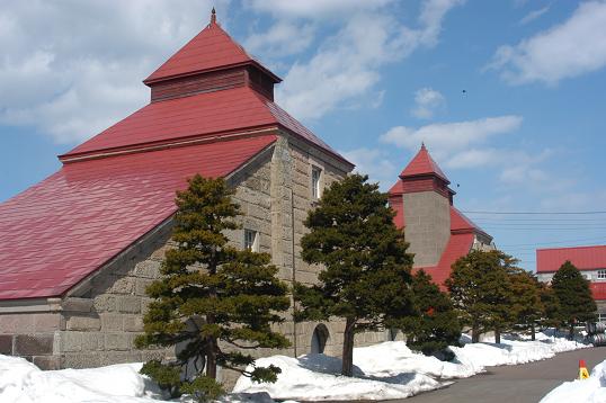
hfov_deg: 46.4
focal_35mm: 42
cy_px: 202
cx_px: 303
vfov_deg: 31.9
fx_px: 707
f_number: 9
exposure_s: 1/320
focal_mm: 28
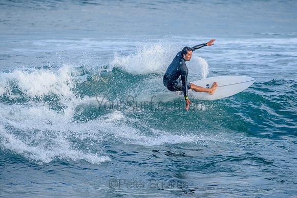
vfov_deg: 2.2
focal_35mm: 612
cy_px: 99
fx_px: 5050
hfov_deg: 3.4
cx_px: 148
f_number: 5.6
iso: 560
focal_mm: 500
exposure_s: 1/1250
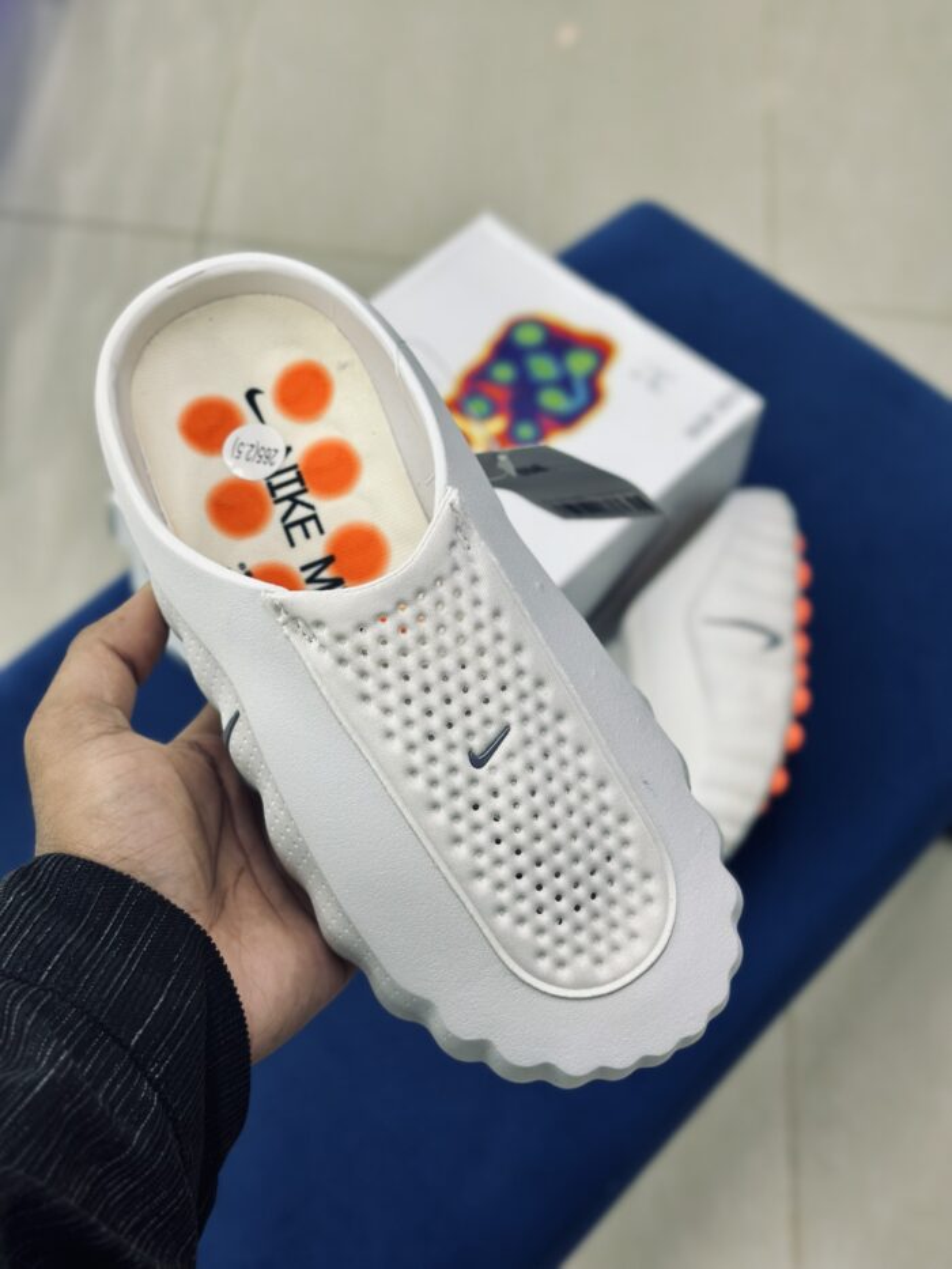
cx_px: 476
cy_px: 634
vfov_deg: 39.7
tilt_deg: -55.3
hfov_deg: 30.3
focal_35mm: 48
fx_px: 1760
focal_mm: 6.86
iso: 80
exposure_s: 1/207
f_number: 1.78
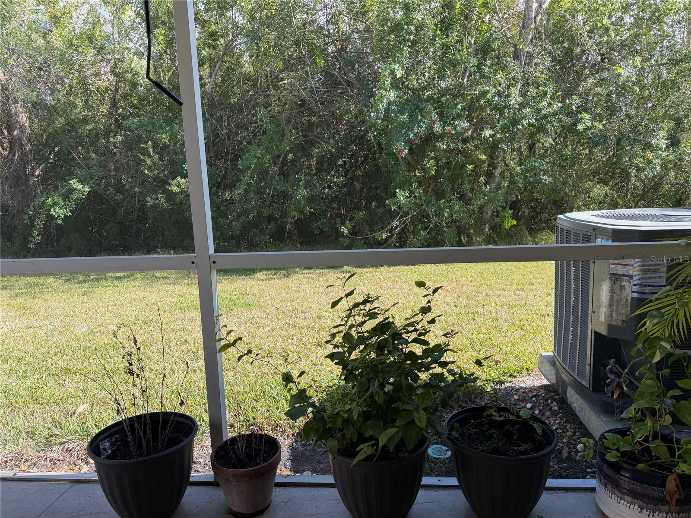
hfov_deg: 71.6
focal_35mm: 24
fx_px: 479
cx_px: 346
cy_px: 259
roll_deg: +2.1
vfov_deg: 56.8
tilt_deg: -8.9
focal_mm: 6.76
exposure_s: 1/868
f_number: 1.78
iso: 80
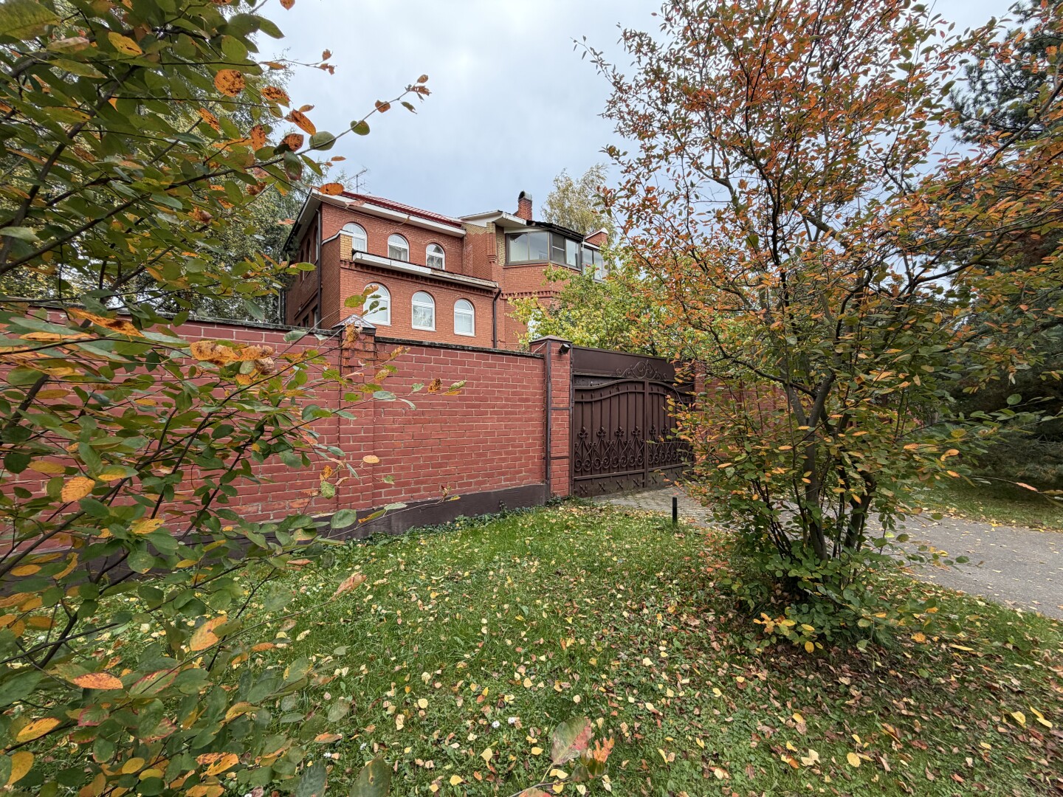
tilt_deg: +3.8
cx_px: 532
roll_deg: +2.2
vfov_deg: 85.7
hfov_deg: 102.1
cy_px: 398
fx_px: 430
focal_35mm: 14
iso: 50
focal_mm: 2.22
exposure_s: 1/174
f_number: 2.2
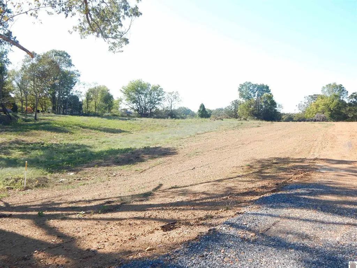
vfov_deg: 41.8
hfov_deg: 54.0
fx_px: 351
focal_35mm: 34
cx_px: 178
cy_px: 134
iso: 125
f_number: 3.3
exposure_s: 1/400
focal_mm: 6.1
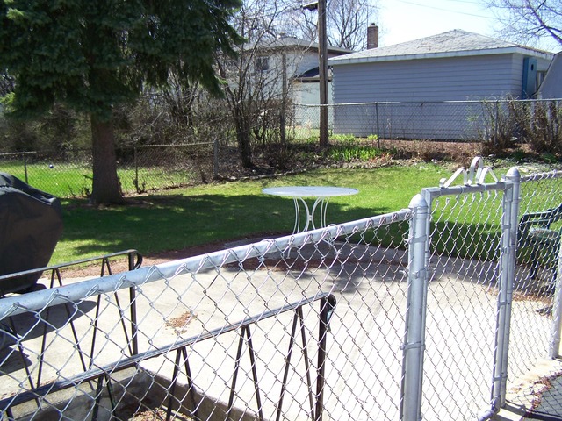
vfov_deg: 37.7
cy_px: 210
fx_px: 617
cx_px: 281
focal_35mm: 38
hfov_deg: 49.0
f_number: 2.8
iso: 64
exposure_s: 1/320
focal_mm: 6.3
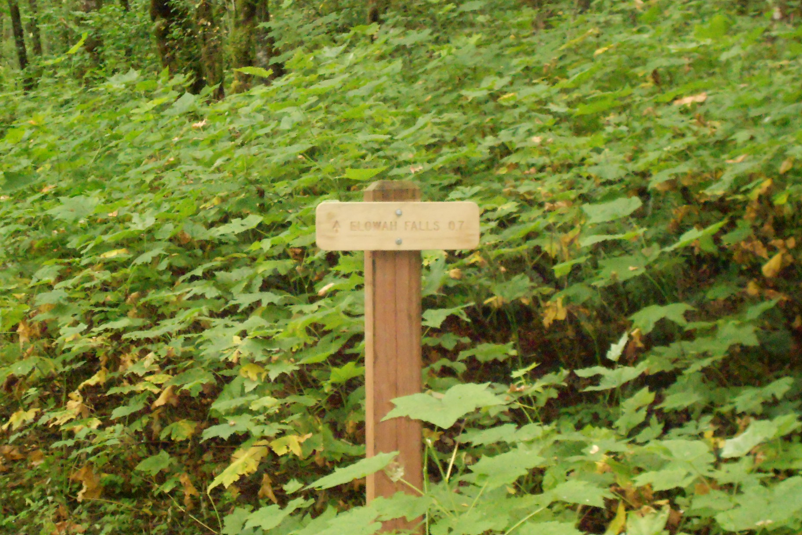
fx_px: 1715
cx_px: 366
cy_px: 271
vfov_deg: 17.7
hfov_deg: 26.3
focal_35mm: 77
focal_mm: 11.6
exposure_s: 1/60
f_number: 5.3
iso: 1600
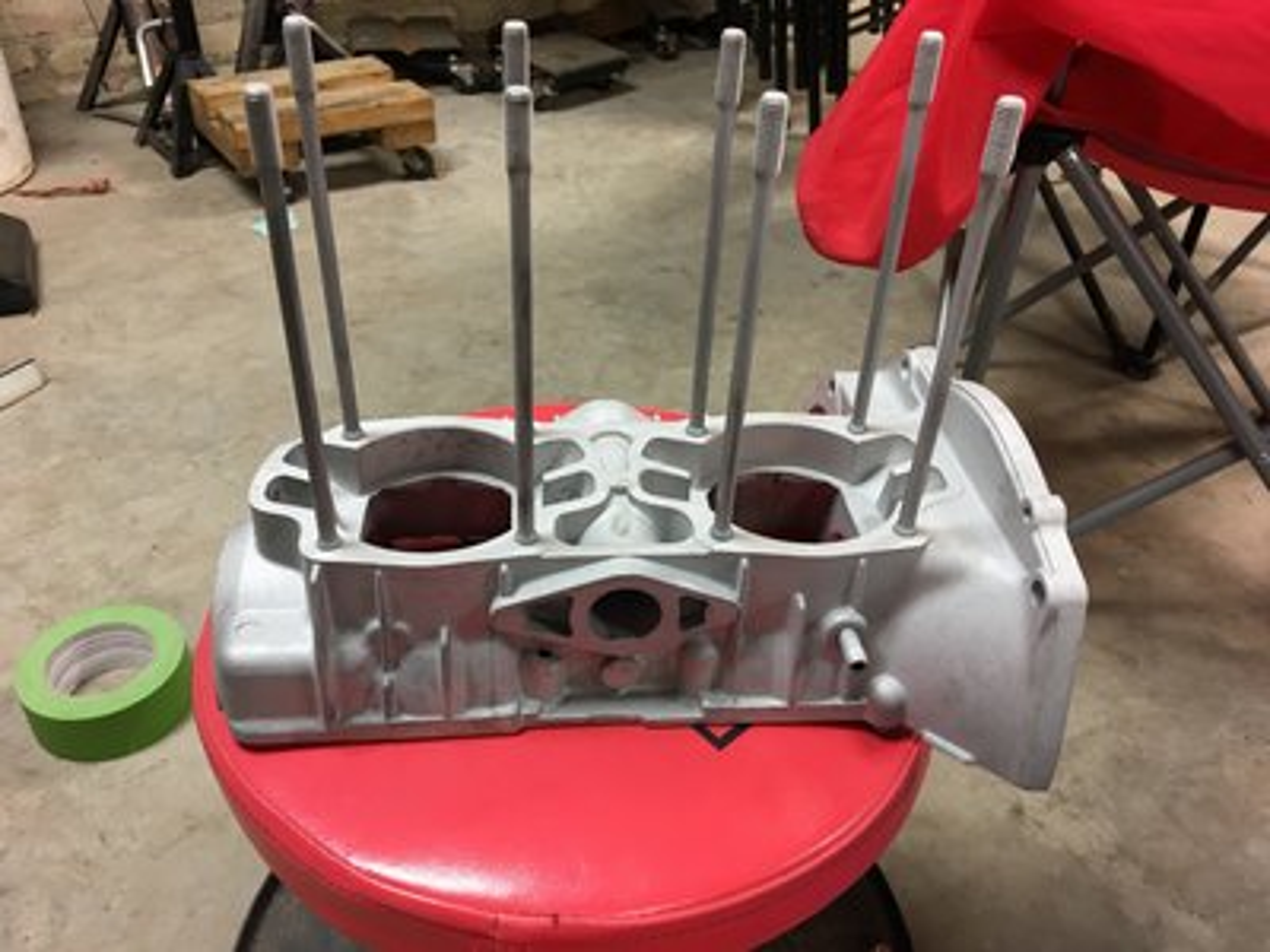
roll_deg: -2.5
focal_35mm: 29
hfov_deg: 61.7
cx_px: 635
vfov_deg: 48.2
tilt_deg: -37.6
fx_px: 1064
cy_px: 476
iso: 50
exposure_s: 1/30
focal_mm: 4.15
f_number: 2.2
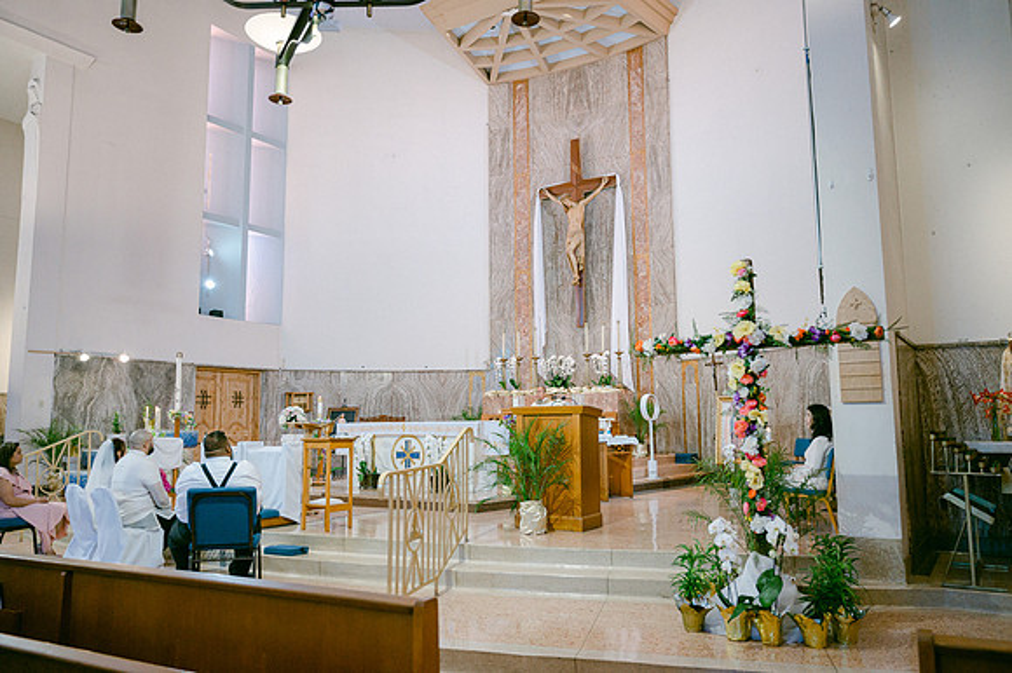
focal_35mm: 28
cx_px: 506
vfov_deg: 47.1
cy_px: 336
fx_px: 773
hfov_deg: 66.4
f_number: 2.8
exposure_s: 1/320
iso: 1600
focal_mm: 27.5
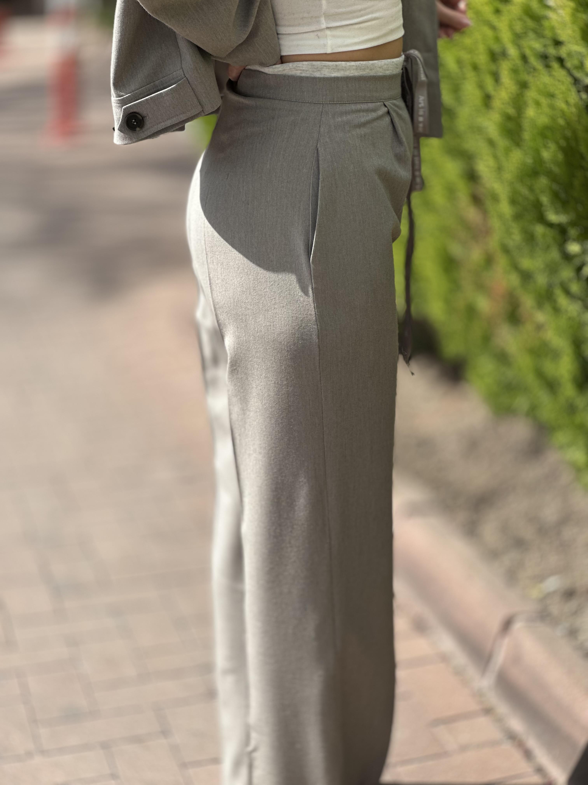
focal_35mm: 77
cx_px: 294
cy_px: 392
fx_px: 1744
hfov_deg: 19.1
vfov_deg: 25.3
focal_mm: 9
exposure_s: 1/428
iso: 32
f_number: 2.8
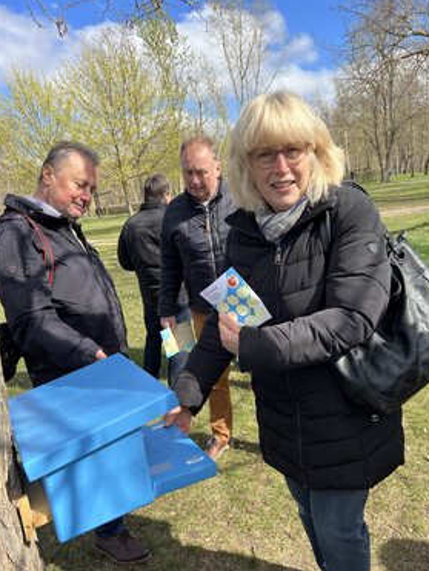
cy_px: 303
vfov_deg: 63.3
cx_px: 224
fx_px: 462
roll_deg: +6.1
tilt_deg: -12.8
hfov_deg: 49.8
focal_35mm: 28
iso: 50
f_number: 1.5
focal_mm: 5.7
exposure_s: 1/1838
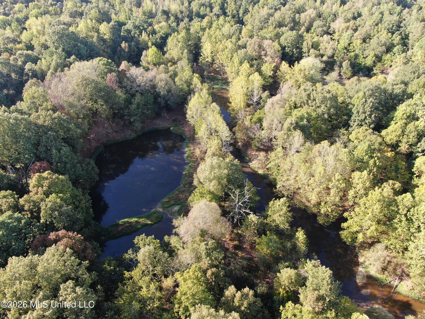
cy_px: 160
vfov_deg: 56.8
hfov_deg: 71.6
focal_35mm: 24
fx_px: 295
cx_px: 212
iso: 100
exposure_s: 1/200
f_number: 2.8
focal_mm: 4.39
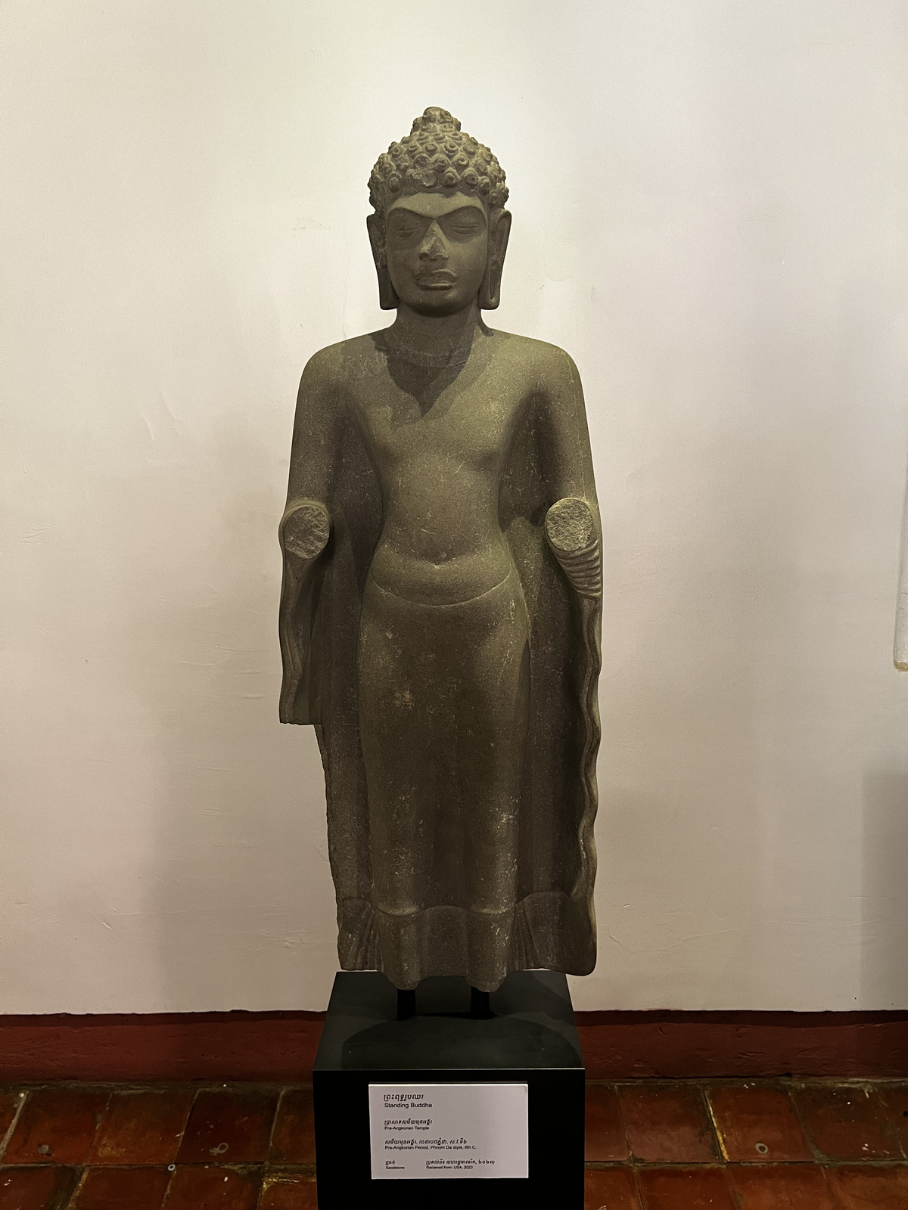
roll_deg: +0.2
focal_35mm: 26
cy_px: 605
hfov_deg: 53.1
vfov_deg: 67.3
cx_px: 454
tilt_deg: -8.7
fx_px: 909
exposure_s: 1/60
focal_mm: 5.7
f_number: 1.5
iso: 400
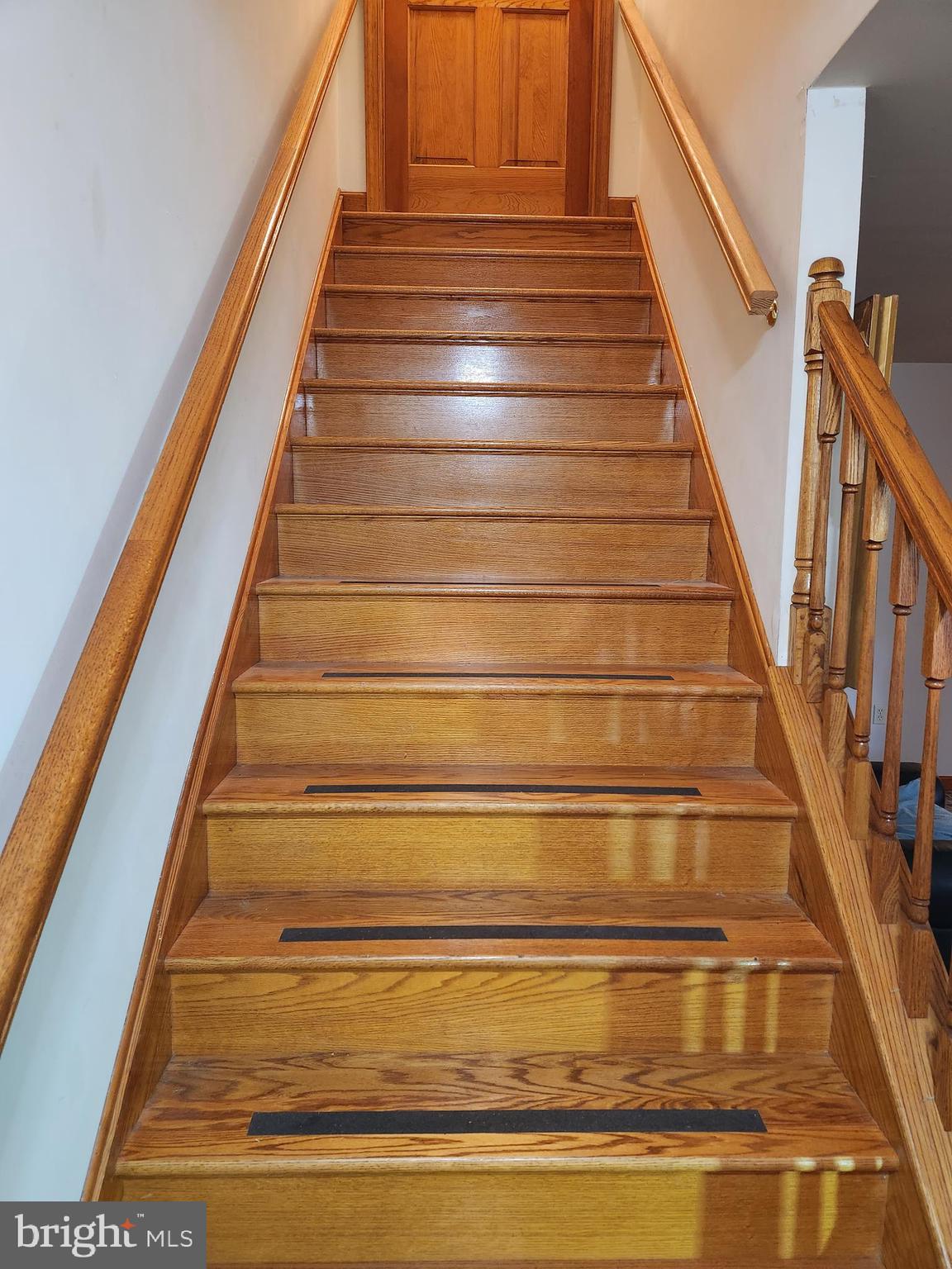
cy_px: 634
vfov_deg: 73.9
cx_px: 476
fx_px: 843
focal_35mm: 23
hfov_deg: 58.9
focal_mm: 5.4
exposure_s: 1/40
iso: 640
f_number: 1.8
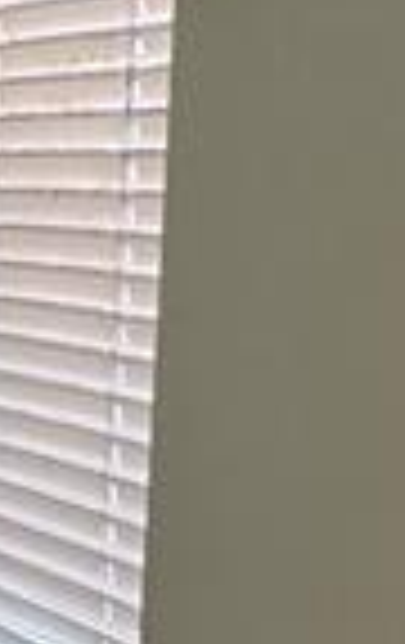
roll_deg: +1.2
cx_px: -1202
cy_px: 369
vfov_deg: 19.6
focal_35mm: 106
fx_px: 1863
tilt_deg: -4.8
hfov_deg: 8.0
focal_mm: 2.22
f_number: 2.2
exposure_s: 1/120
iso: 160
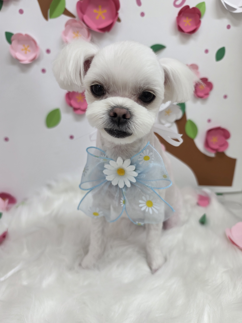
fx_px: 214
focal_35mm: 23
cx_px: 121
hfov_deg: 58.9
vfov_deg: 73.9
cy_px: 162
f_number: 1.4
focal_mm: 6.5
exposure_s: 1/120
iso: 32
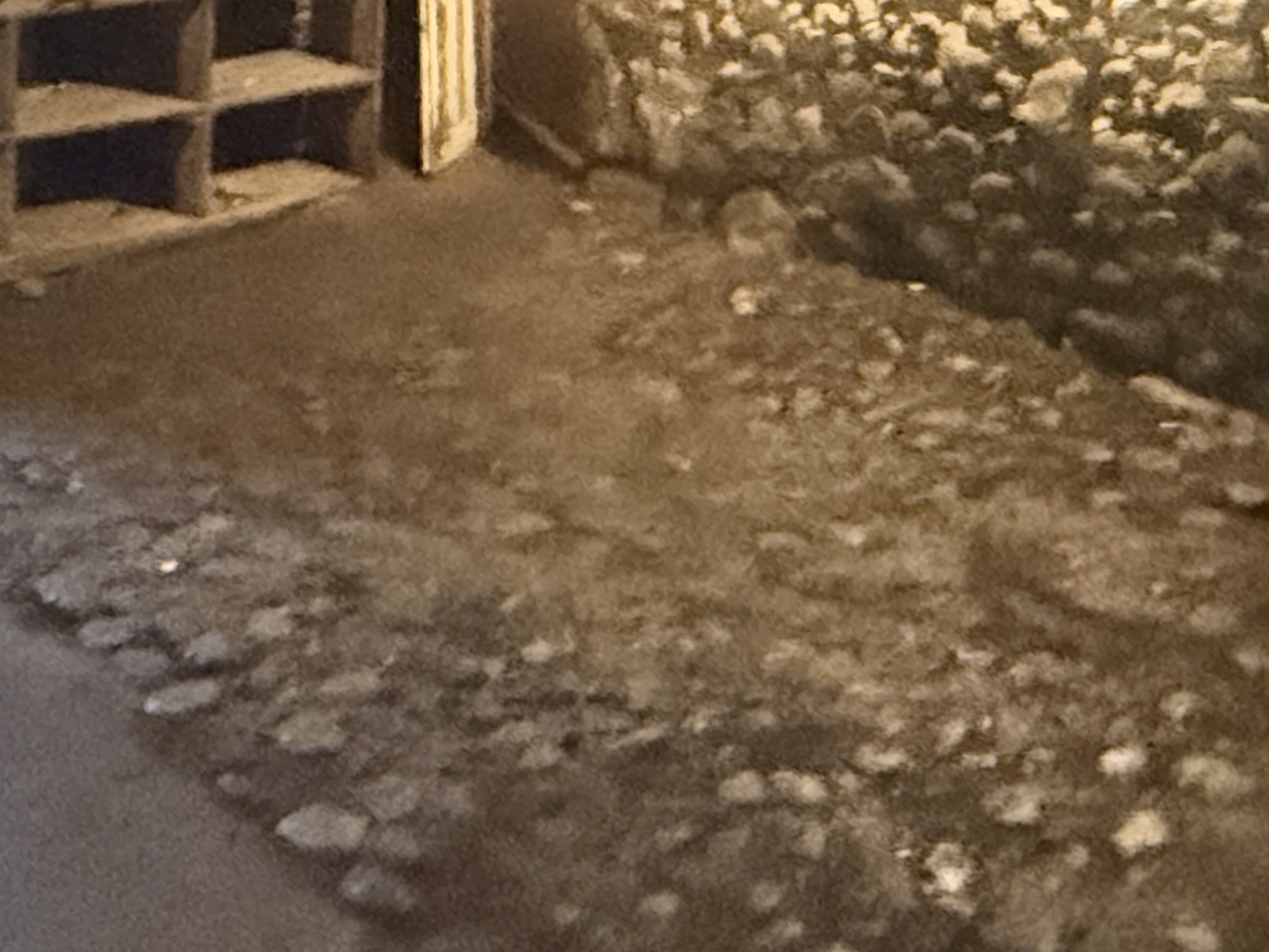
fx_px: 2090
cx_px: 367
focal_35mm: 57
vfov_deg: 22.7
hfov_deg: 33.3
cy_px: -302
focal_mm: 2.22
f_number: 2.2
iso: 2500
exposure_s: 1/18
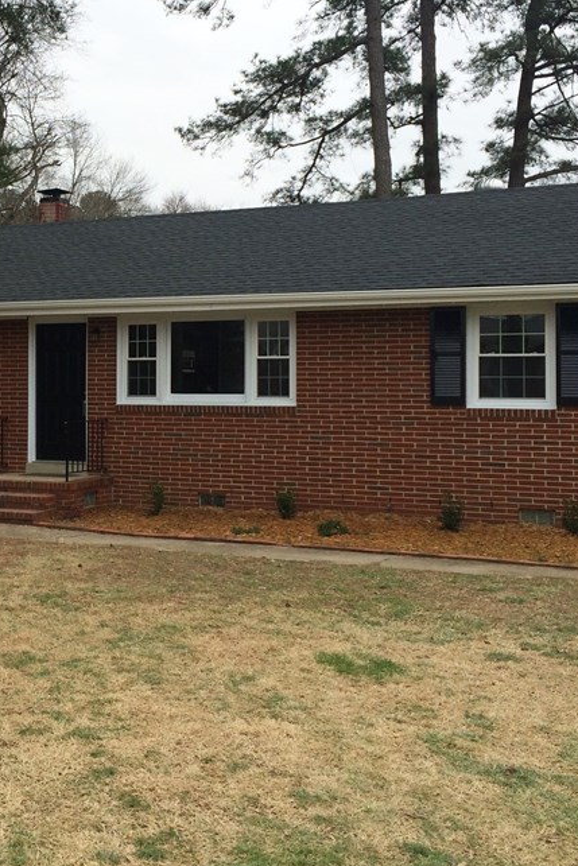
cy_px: 354
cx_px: 101
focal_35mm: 48
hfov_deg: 27.4
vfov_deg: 41.0
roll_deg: +0.8
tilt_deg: +2.7
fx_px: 1155
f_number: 2.2
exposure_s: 1/651
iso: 32
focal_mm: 4.15
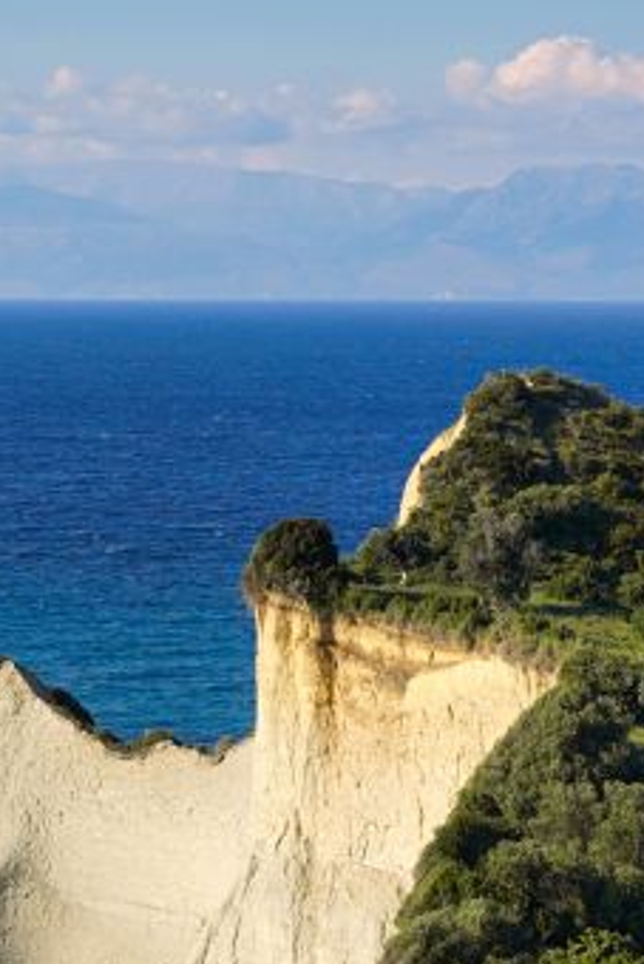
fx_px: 3216
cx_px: -304
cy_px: 655
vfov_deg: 17.0
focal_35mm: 120
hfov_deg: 11.0
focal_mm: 34
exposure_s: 1/400
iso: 125
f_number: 7.1
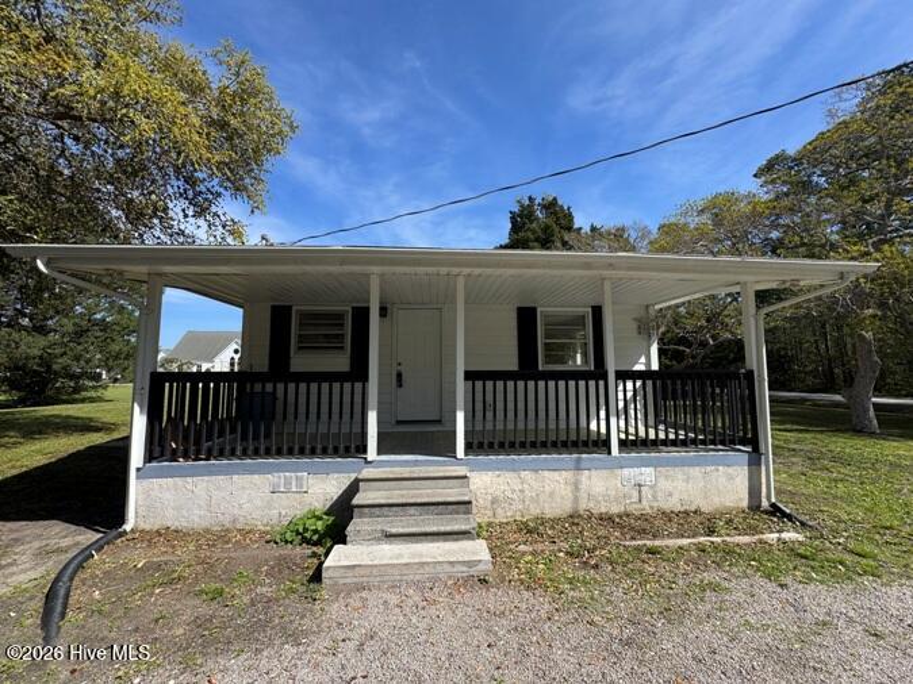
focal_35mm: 14
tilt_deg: +5.8
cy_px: 342
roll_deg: +0.5
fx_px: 369
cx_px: 456
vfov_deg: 85.7
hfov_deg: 102.1
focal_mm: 2.22
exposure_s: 1/1094
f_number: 2.2
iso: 50
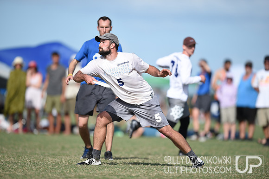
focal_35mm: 400
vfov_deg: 3.4
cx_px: 134
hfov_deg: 5.2
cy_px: 90
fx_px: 2987
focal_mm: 400
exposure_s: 1/2000
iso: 100
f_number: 2.8
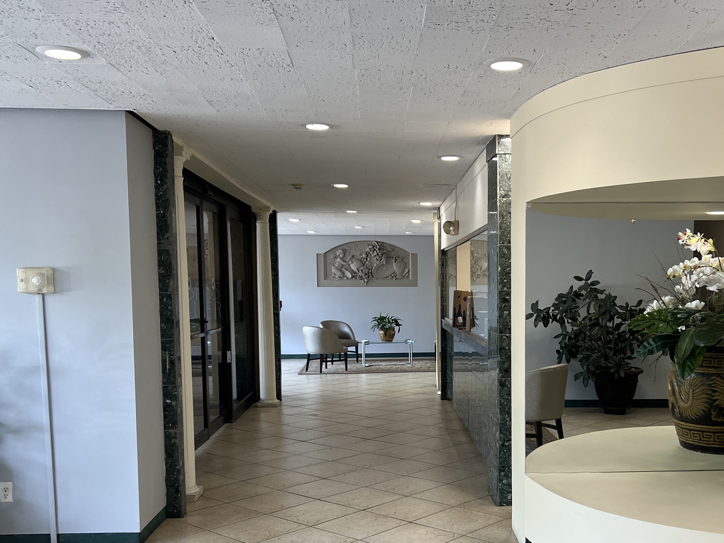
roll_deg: +0.7
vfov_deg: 36.5
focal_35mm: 39
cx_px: 454
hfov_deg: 47.4
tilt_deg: -3.2
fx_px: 816
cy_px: 354
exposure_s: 1/120
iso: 125
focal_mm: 5.7
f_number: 1.5
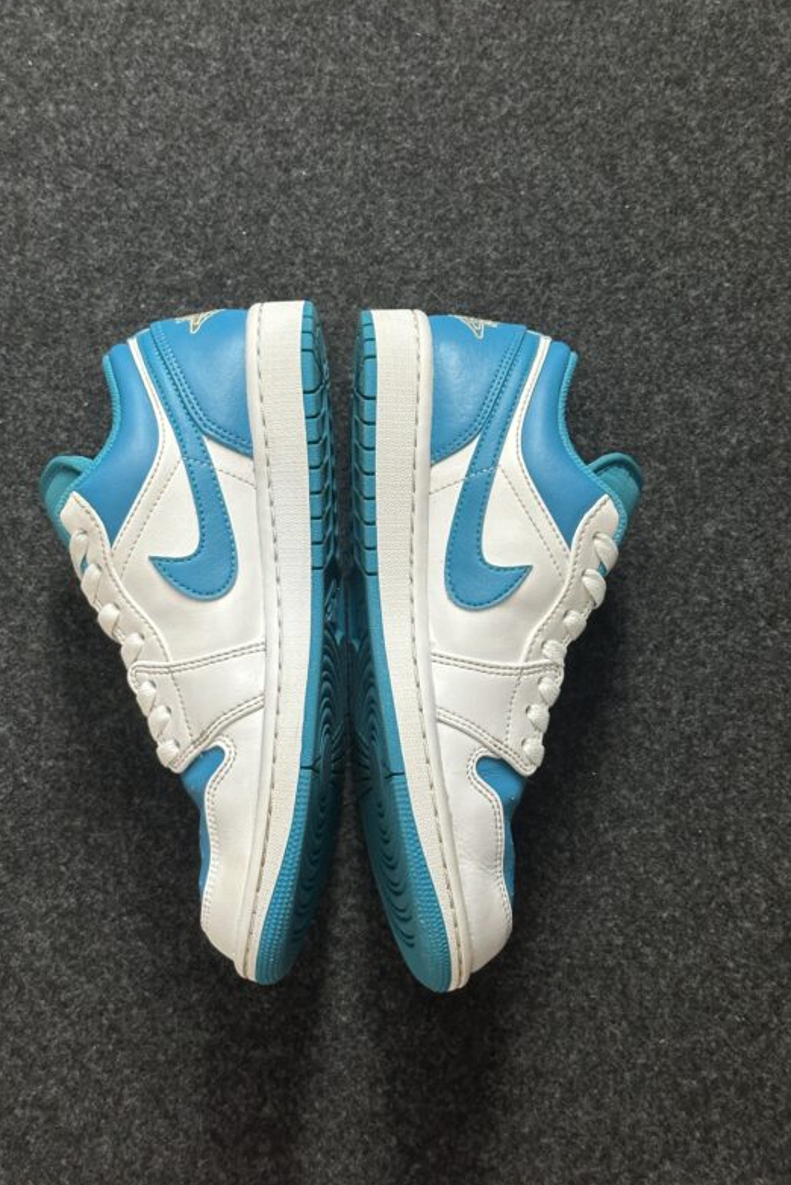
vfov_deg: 38.9
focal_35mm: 51
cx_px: 350
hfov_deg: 26.5
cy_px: 587
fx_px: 1679
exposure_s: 1/34
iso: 200
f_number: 1.78
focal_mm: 6.86
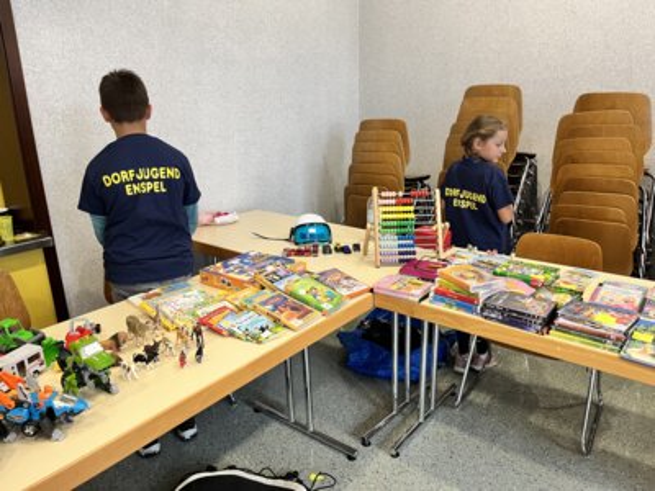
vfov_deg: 53.1
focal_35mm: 26
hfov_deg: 67.3
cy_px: 246
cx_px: 328
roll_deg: +1.2
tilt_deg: -18.9
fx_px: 492
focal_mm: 5.1
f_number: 1.6
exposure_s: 1/50
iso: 125
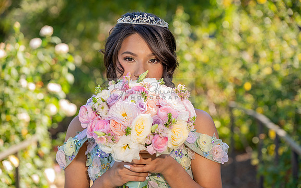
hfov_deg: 16.6
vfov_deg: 10.4
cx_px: 155
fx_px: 1034
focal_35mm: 126
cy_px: 91
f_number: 5
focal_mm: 120
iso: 200
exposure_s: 1/200
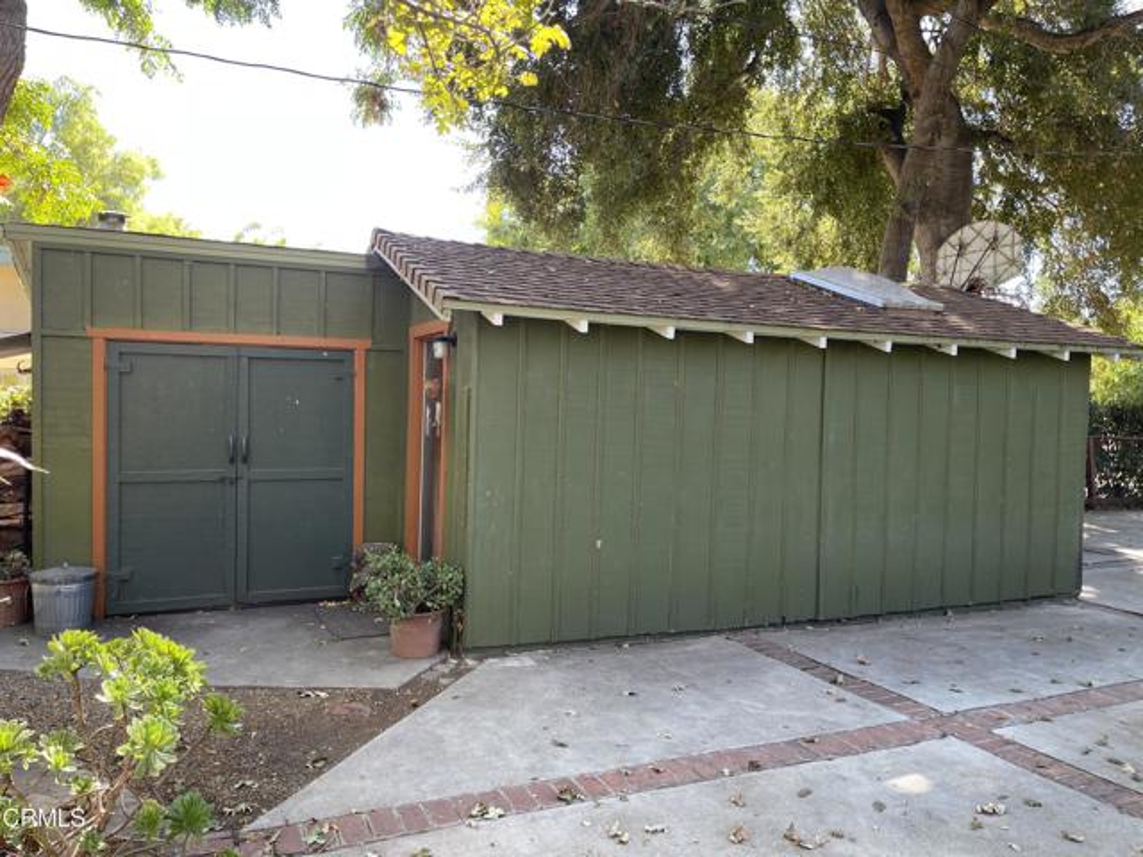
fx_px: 825
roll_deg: -1.0
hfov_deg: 69.4
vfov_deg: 54.9
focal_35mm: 25
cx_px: 572
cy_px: 428
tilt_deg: -2.1
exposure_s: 1/100
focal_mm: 5.1
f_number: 1.6
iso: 32
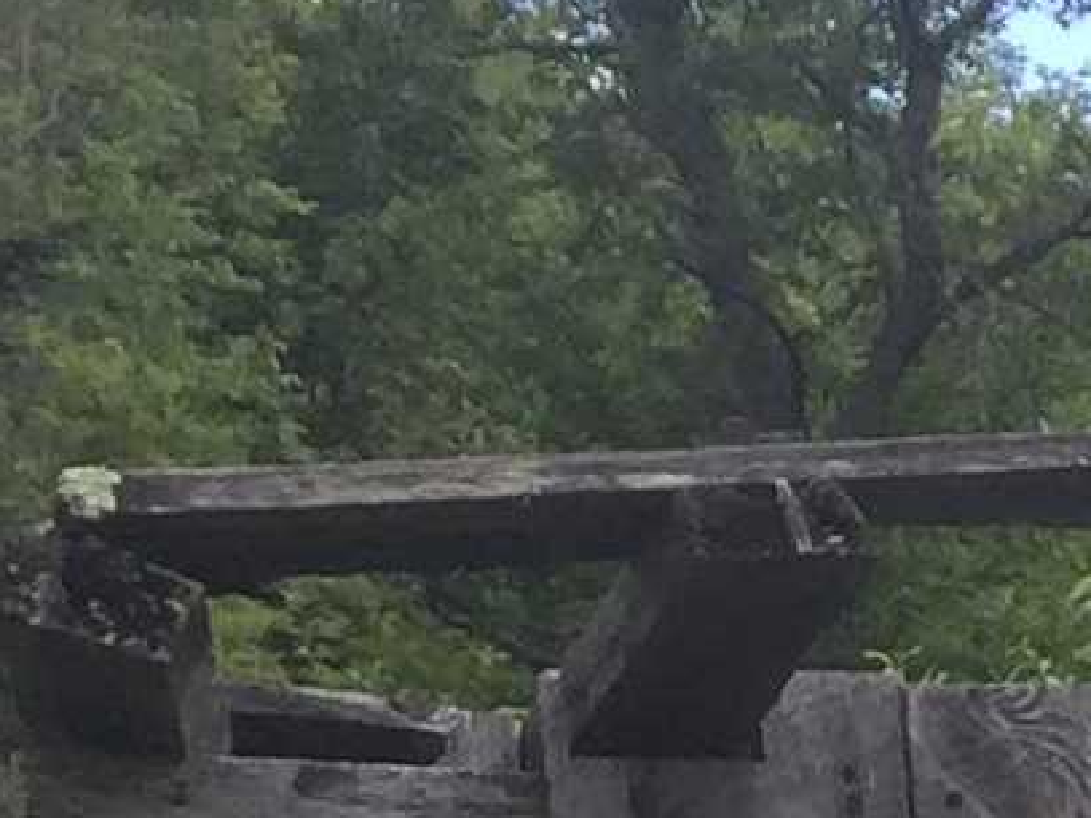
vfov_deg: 6.6
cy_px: 1440
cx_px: 3557
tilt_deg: +1.3
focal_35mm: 219
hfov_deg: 7.6
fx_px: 6900
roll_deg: -0.3
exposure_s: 1/542
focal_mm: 4.15
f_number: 2.2
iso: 32
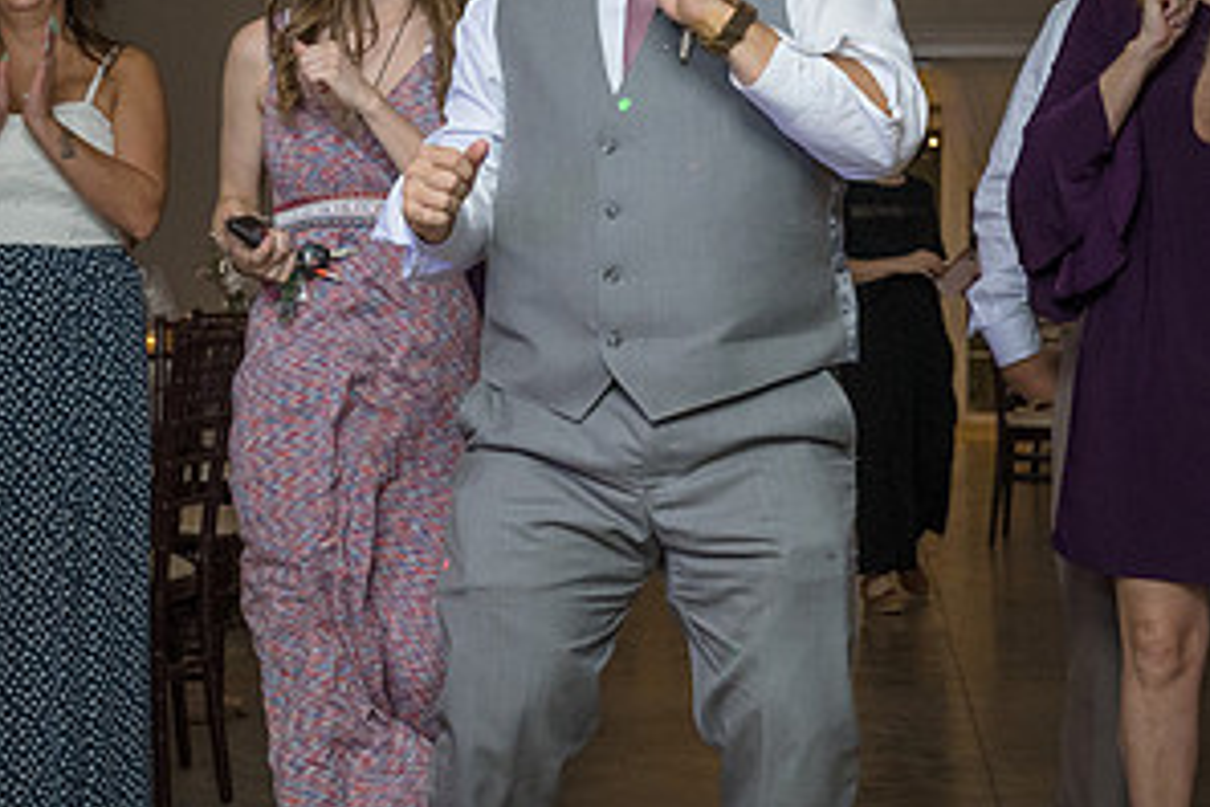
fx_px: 3764
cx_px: 583
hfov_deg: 18.3
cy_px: 264
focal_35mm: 112
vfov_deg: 12.2
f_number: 5.6
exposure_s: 1/200
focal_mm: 47
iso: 2000
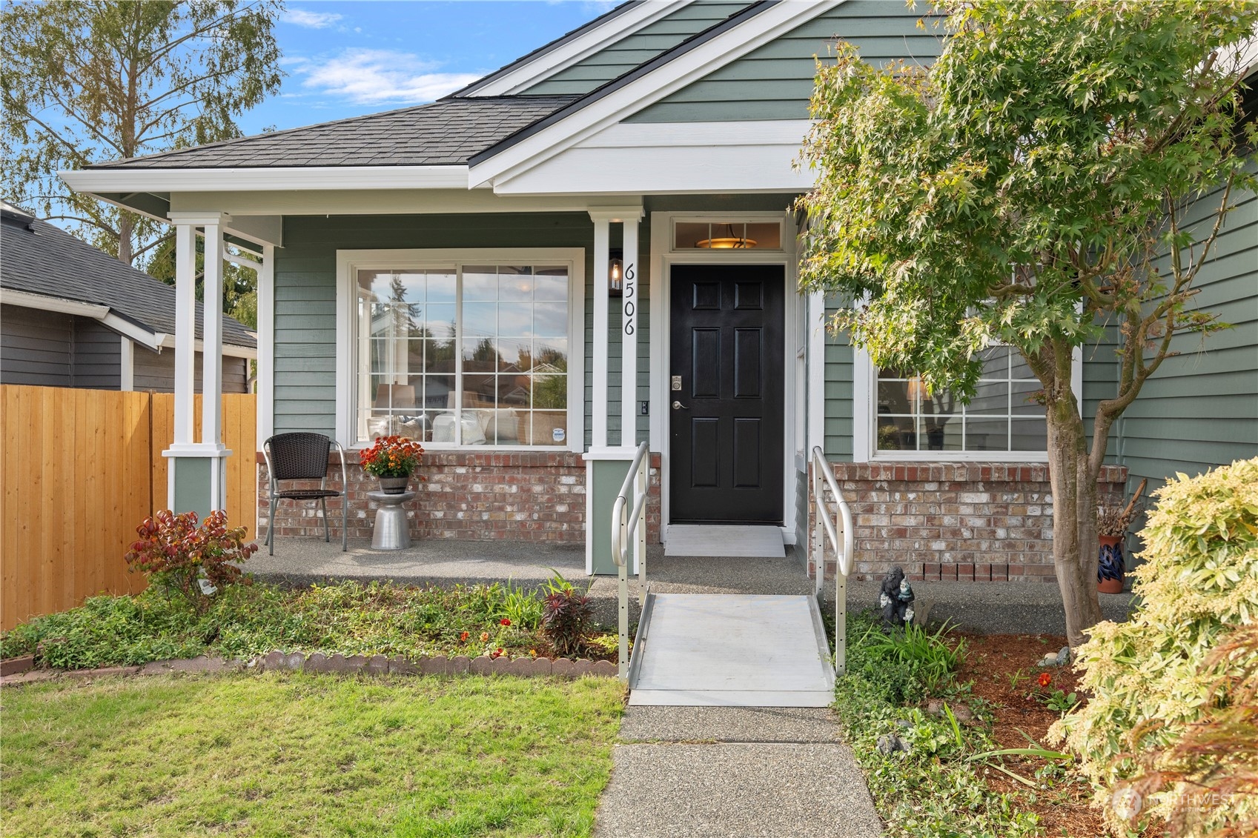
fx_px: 1048
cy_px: 419
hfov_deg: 61.9
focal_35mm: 30
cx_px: 629
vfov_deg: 43.6
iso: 1250
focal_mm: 30
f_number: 7.1
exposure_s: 1/125
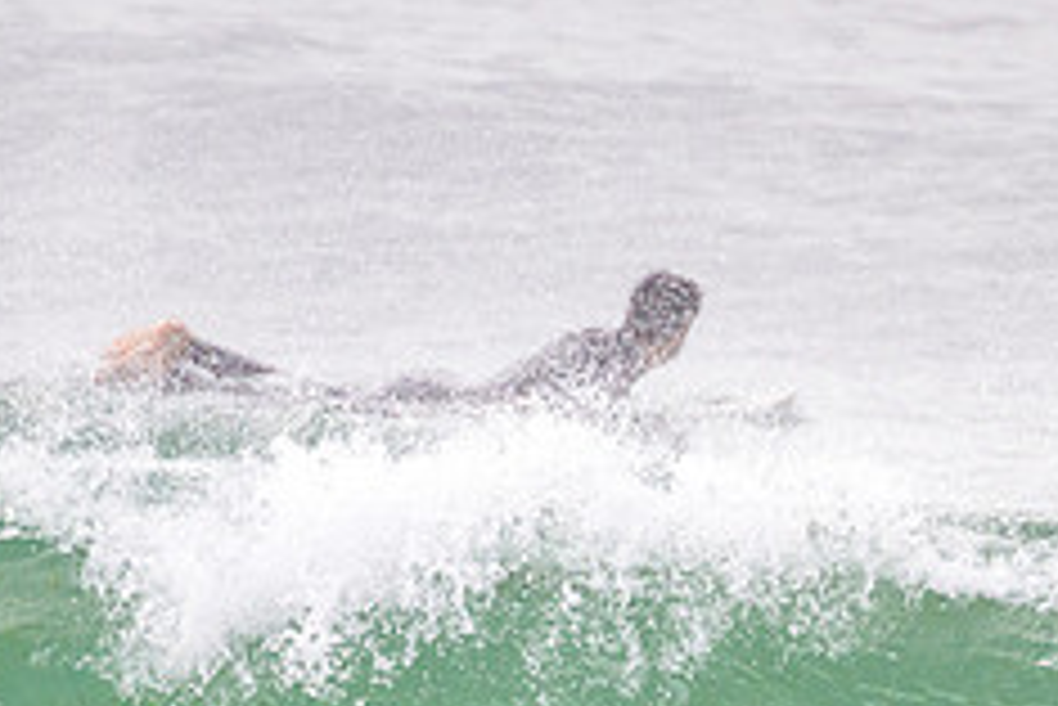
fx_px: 49990
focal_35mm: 1700
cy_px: 857
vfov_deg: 0.8
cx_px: 518
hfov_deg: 1.2
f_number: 11
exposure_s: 1/2000
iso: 1100
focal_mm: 690
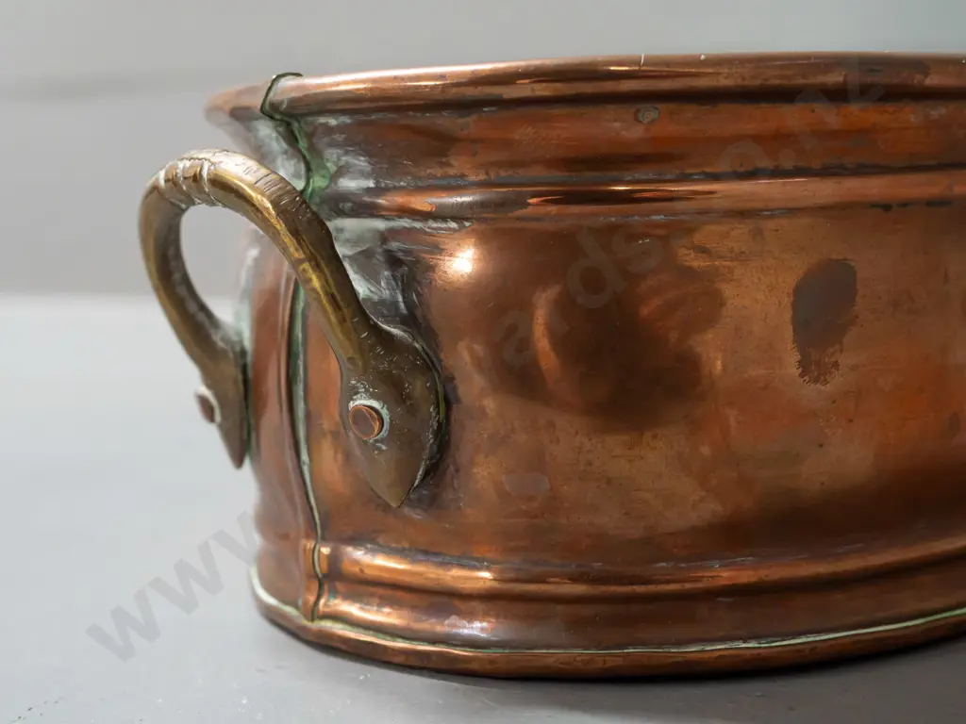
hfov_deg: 39.7
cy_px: 362
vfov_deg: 30.3
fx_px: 1339
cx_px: 483
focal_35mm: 48
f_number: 5
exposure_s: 1/60
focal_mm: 24
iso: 2500
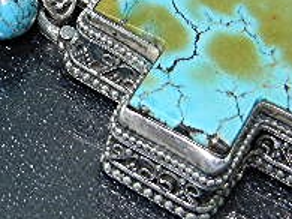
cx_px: 12
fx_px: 1079
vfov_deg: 11.5
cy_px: 44
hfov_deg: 15.2
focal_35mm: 128
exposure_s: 1/30
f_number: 3.7
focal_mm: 7.1
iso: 216
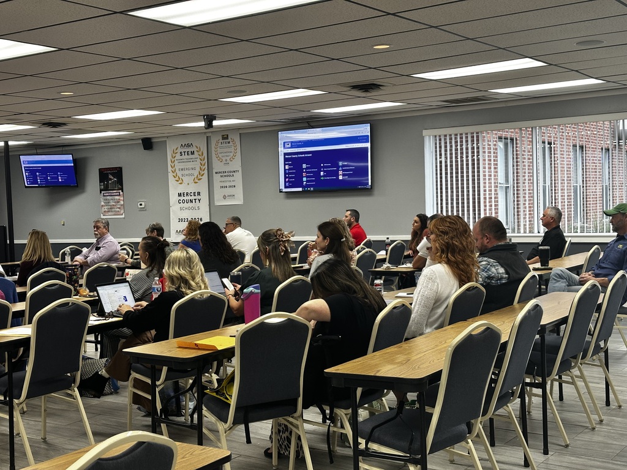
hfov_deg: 39.7
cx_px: 314
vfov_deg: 30.3
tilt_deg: -2.0
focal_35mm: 48
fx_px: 869
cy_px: 235
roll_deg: +1.7
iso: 100
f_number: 1.78
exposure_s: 1/60
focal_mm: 6.86
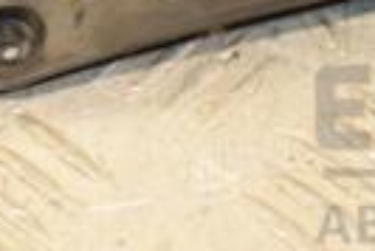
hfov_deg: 6.1
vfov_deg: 4.0
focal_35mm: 338
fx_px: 3525
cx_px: 262
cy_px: -268
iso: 800
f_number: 6.3
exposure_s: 1/200
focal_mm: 50
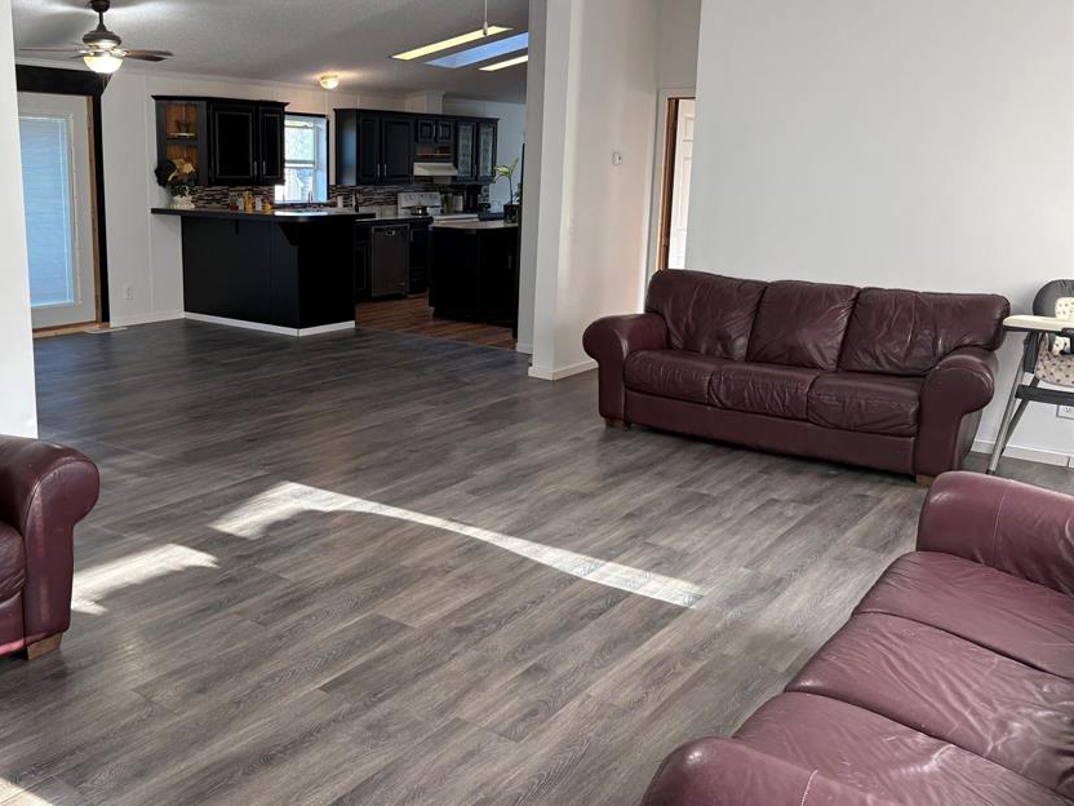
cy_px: 350
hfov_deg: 56.3
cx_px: 414
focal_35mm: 32
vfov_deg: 44.1
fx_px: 993
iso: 125
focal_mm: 5.96
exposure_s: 1/120
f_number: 1.6
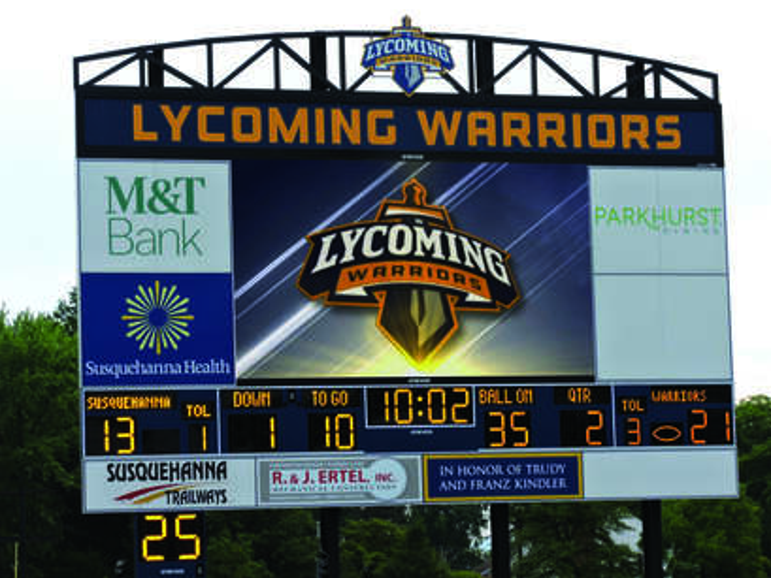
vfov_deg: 11.7
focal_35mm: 127
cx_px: 391
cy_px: 300
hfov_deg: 15.5
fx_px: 2829
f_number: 7.5
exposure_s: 1/80
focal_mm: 21.4
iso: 100
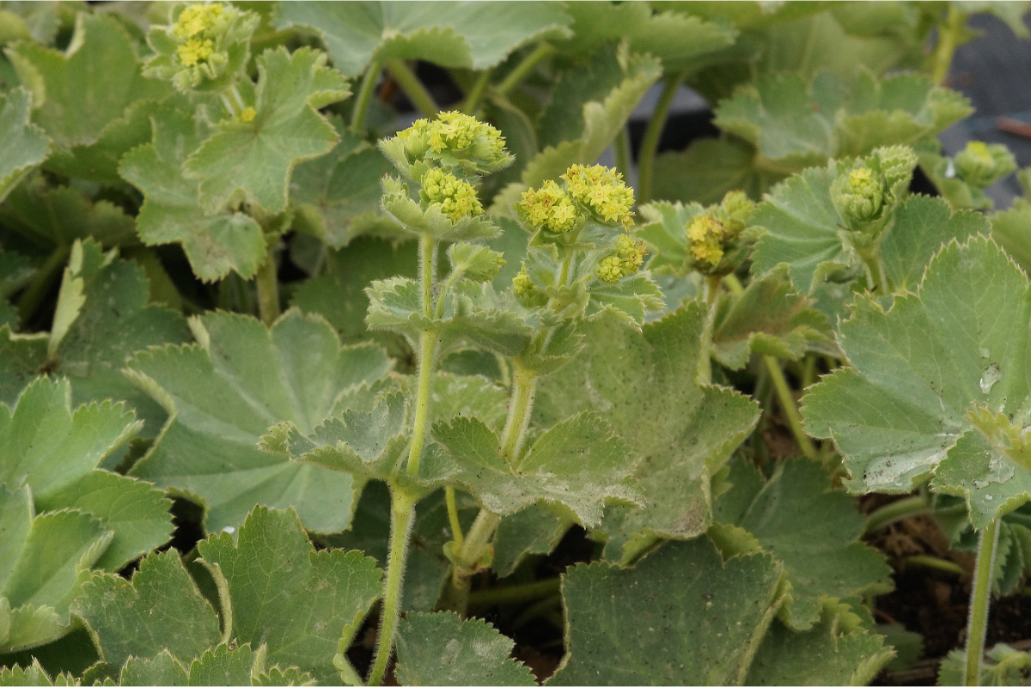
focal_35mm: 150
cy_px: 344
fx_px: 4295
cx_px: 516
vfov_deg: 9.1
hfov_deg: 13.7
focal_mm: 100
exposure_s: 1/160
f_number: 14
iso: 800
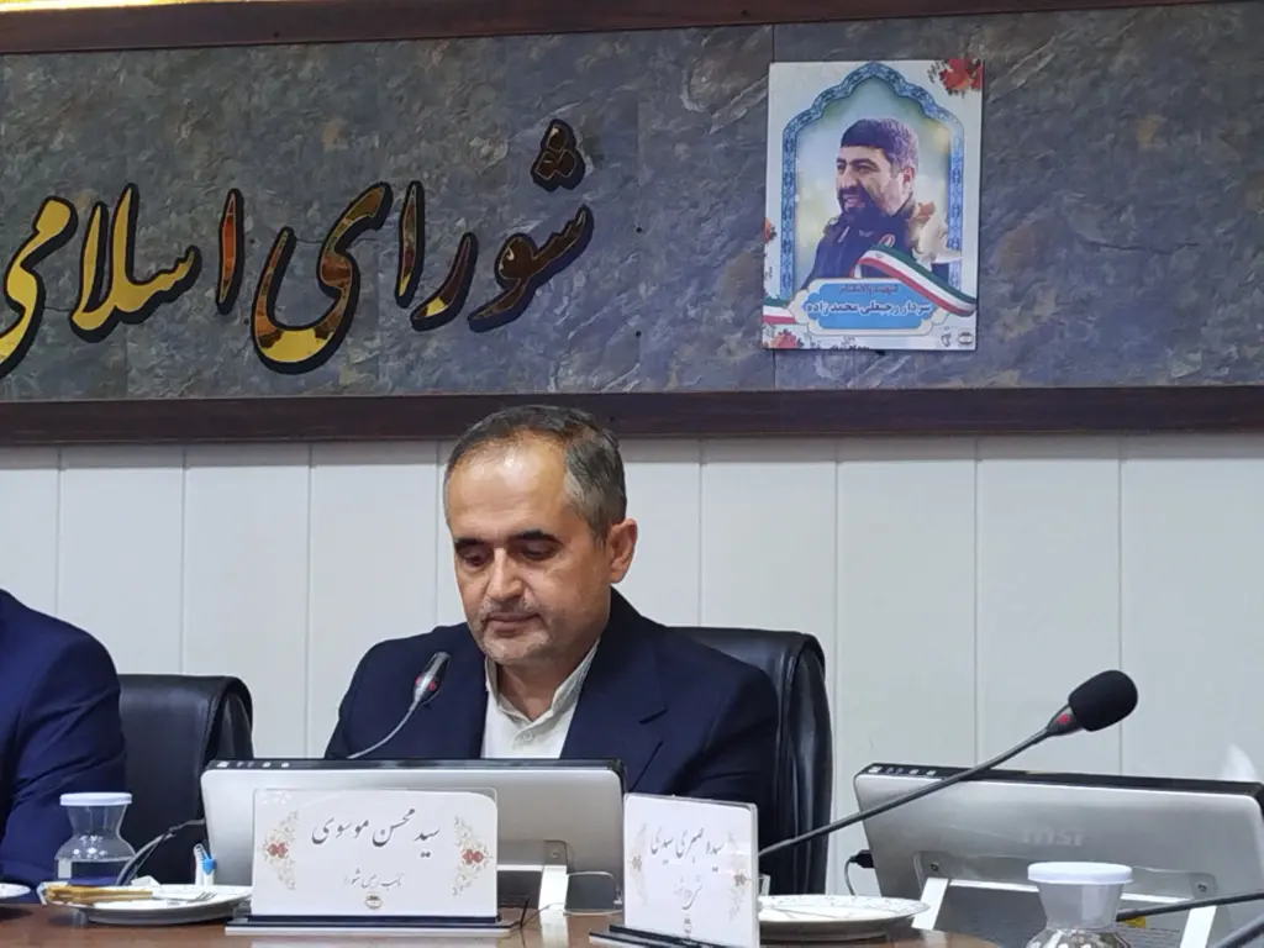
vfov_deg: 18.7
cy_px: 474
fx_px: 2885
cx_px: 632
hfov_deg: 24.7
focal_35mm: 79
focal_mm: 5.31
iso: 320
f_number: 1.7
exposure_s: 1/33
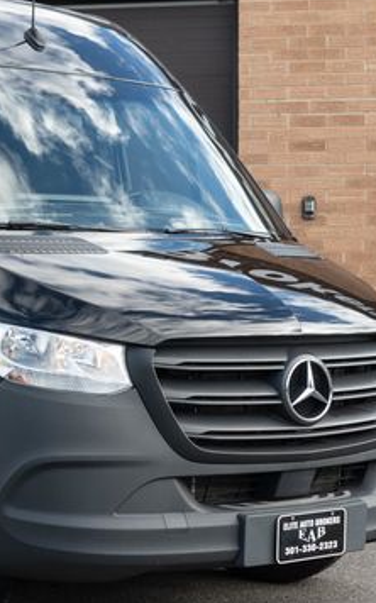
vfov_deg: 26.8
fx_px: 1265
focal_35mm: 77
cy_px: 307
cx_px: 37
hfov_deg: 16.7
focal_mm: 28
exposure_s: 1/320
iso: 125
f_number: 4
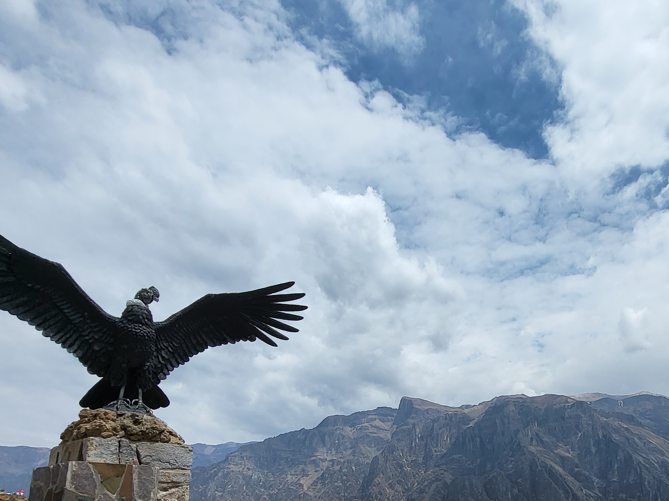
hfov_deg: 66.0
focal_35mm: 26
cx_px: 431
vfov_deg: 49.9
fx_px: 502
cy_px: 400
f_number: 2.2
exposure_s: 1/2930
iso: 32
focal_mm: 1.74
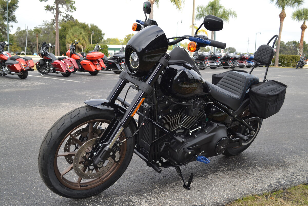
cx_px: 154
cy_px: 103
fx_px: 308
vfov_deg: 36.9
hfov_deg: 53.1
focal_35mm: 36
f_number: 5.6
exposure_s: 1/200
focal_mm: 24
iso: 100
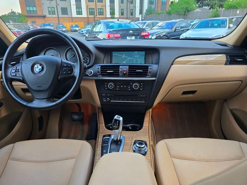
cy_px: 92
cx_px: 124
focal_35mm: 23
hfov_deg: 73.9
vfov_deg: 58.9
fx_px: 164
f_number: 1.7
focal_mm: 6.3
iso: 40
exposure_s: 1/60
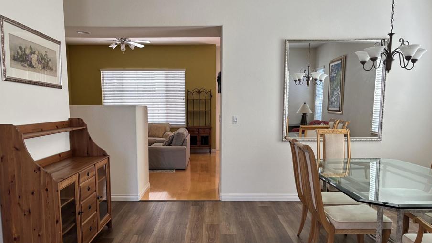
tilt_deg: -7.9
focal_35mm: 32
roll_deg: -0.1
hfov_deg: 61.0
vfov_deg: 36.4
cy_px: 158
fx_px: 367
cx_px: 206
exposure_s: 1/120
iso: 100
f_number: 1.6
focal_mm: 5.96
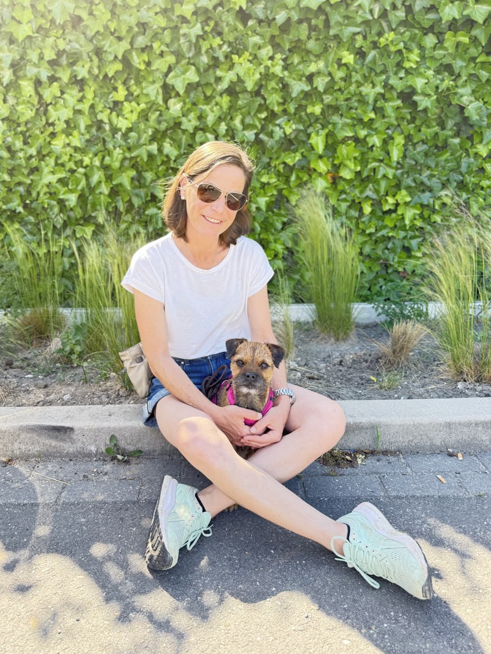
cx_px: 226
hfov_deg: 51.3
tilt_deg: -12.8
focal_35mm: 27
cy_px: 297
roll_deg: +0.8
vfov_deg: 65.2
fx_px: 511
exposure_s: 1/332
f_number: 1.78
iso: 100
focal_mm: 6.76
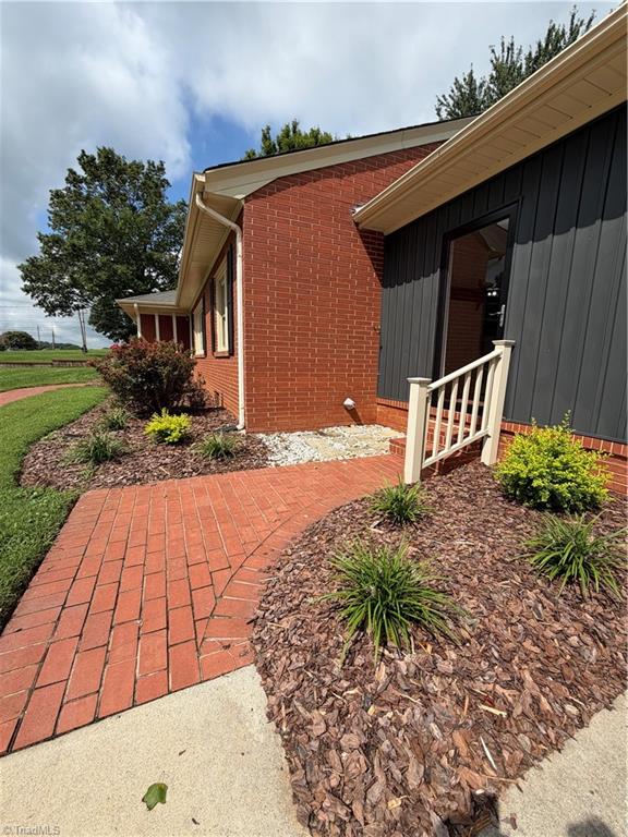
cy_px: 418
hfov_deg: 85.7
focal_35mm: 14
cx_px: 314
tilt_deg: -9.3
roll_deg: -0.7
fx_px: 339
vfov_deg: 102.1
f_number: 2.2
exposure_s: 1/876
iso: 20
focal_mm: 2.22
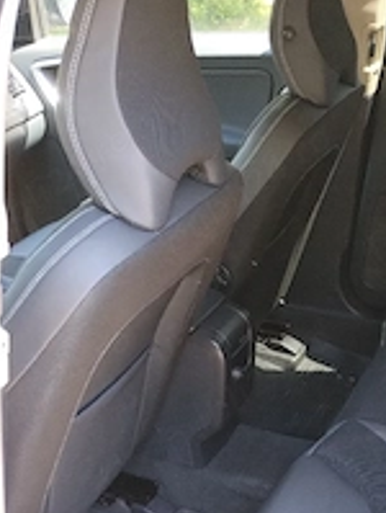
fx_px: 830
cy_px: 420
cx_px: 299
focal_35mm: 56
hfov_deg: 25.8
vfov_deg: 33.2
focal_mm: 4.27
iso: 197
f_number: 1.8
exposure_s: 1/33
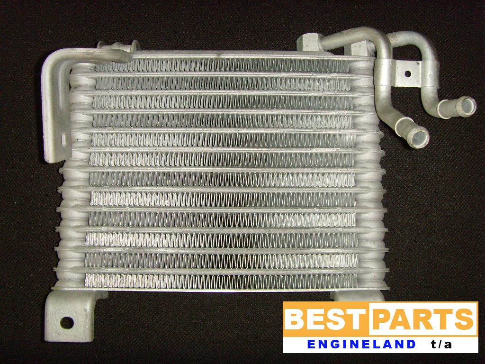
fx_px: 546
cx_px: 242
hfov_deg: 47.9
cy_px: 182
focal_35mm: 39
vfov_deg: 36.8
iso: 200
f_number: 3.5
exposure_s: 1/45
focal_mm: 6.6
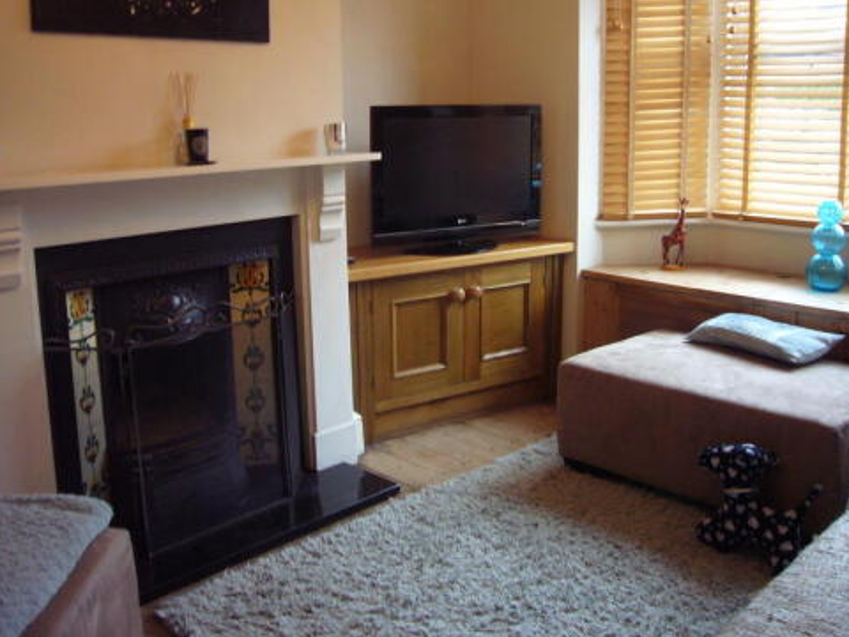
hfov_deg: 53.9
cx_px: 443
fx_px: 834
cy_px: 259
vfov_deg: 41.6
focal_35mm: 34
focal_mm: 4.6
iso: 160
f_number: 2.8
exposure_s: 1/13
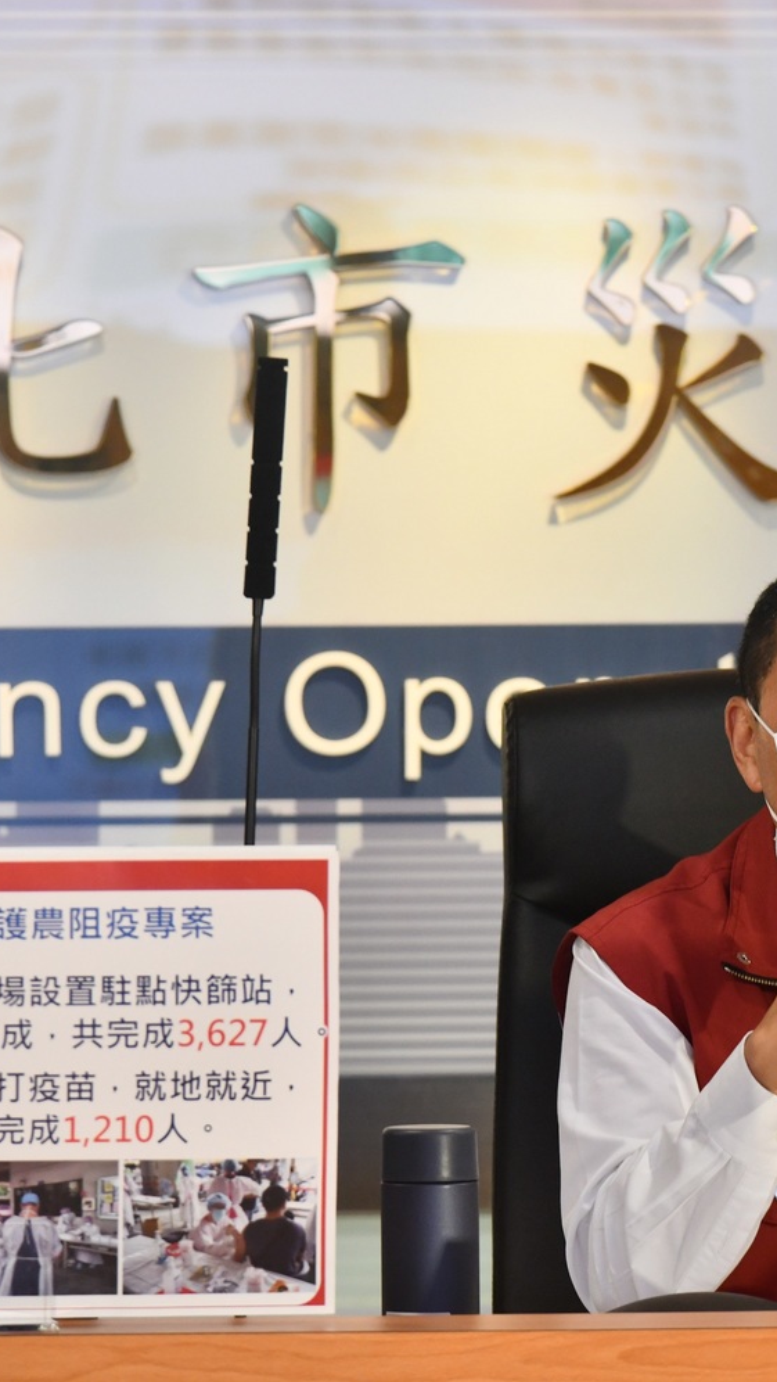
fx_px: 12121
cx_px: 598
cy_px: 690
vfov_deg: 6.5
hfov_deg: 3.7
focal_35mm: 331
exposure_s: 1/100
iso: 1400
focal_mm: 210
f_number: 7.1
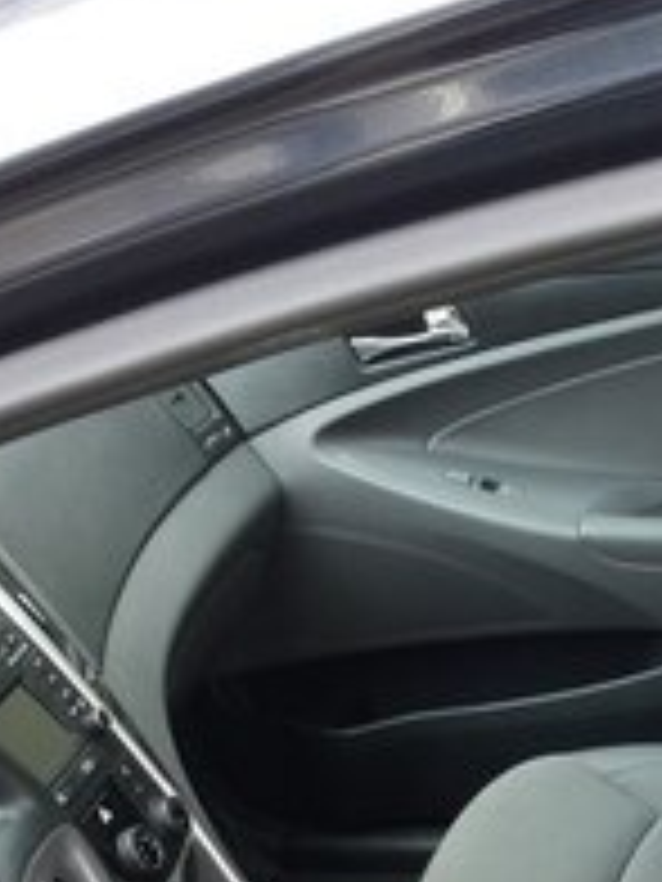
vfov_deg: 24.8
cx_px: 437
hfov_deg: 20.7
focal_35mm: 71
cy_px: 1048
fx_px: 1810
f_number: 1.9
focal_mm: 3.7
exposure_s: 1/50
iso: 64
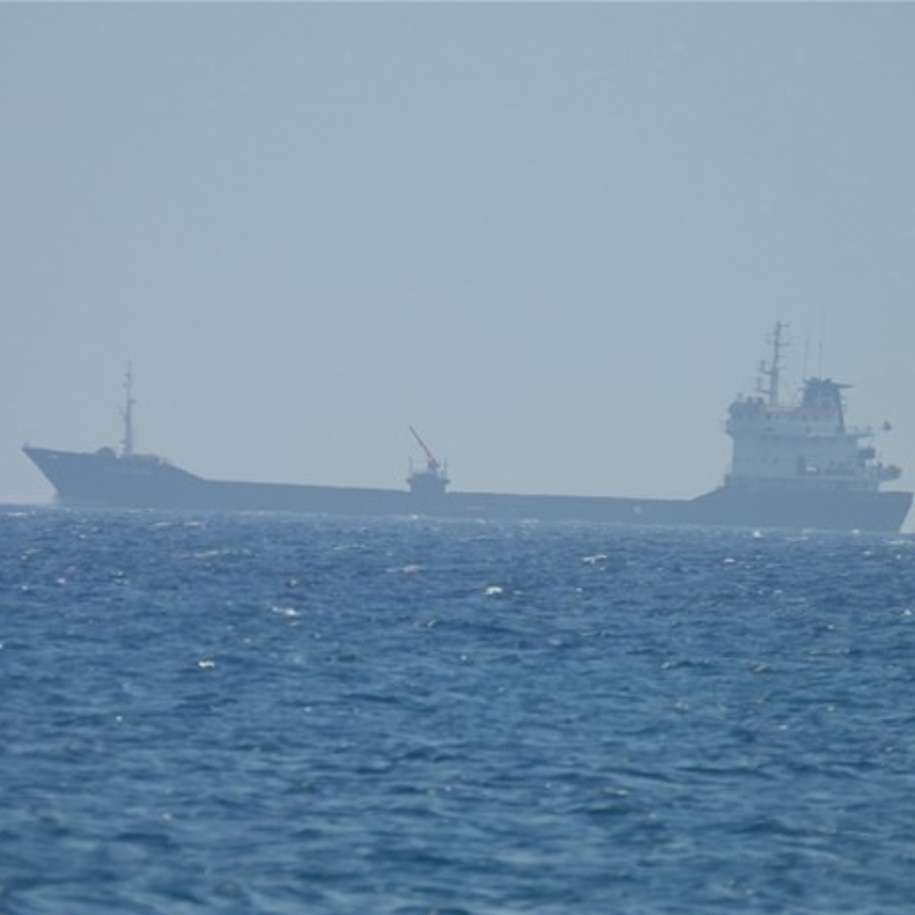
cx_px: 419
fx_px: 42496
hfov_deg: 1.2
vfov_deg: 1.2
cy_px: 458
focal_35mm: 1421
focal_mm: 214
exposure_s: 1/800
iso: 100
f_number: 6.3
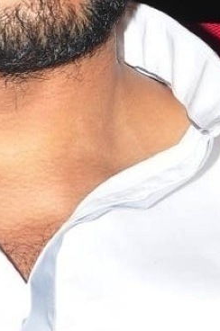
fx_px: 5419
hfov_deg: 2.3
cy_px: 294
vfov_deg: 3.5
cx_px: 33
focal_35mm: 589
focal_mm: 80
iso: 400
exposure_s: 1/125
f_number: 9
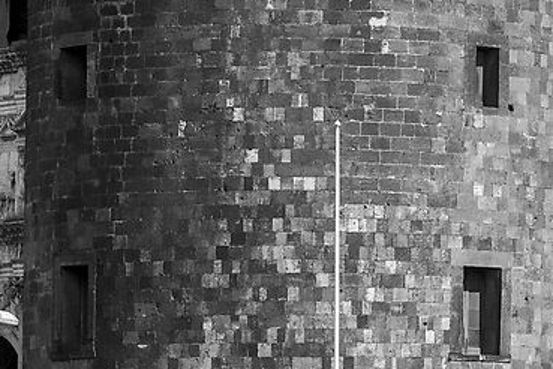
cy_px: 74
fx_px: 4500
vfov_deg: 4.7
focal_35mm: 293
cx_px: 1052
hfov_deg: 6.8
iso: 200
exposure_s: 1/1250
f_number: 5.6
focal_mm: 30
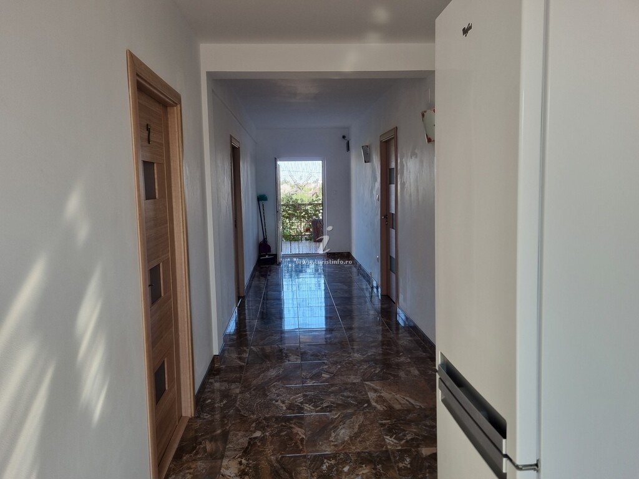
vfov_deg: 53.1
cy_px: 240
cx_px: 320
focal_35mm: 26
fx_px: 480
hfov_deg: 67.3
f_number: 1.8
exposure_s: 1/115
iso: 50
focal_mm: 5.4
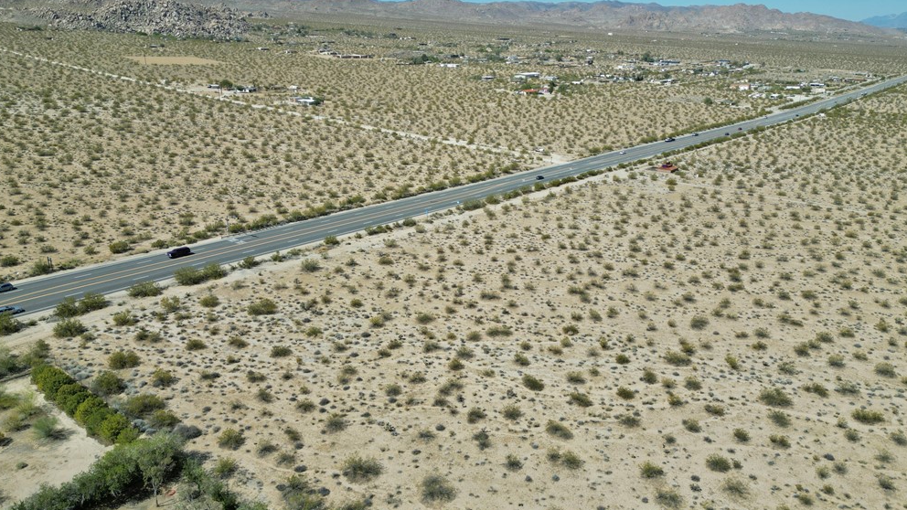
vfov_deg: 42.9
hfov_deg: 69.9
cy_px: 260
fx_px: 649
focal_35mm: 27
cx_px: 457
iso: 110
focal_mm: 6.72
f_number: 1.7
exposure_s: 1/4000
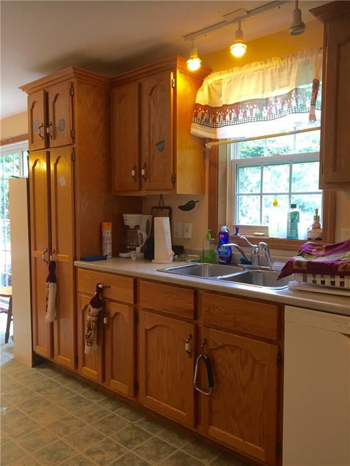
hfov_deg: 48.2
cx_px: 175
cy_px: 233
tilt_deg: -4.6
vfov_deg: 61.7
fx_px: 391
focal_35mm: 29
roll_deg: -0.2
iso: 50
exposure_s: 1/30
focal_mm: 4.15
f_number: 2.2
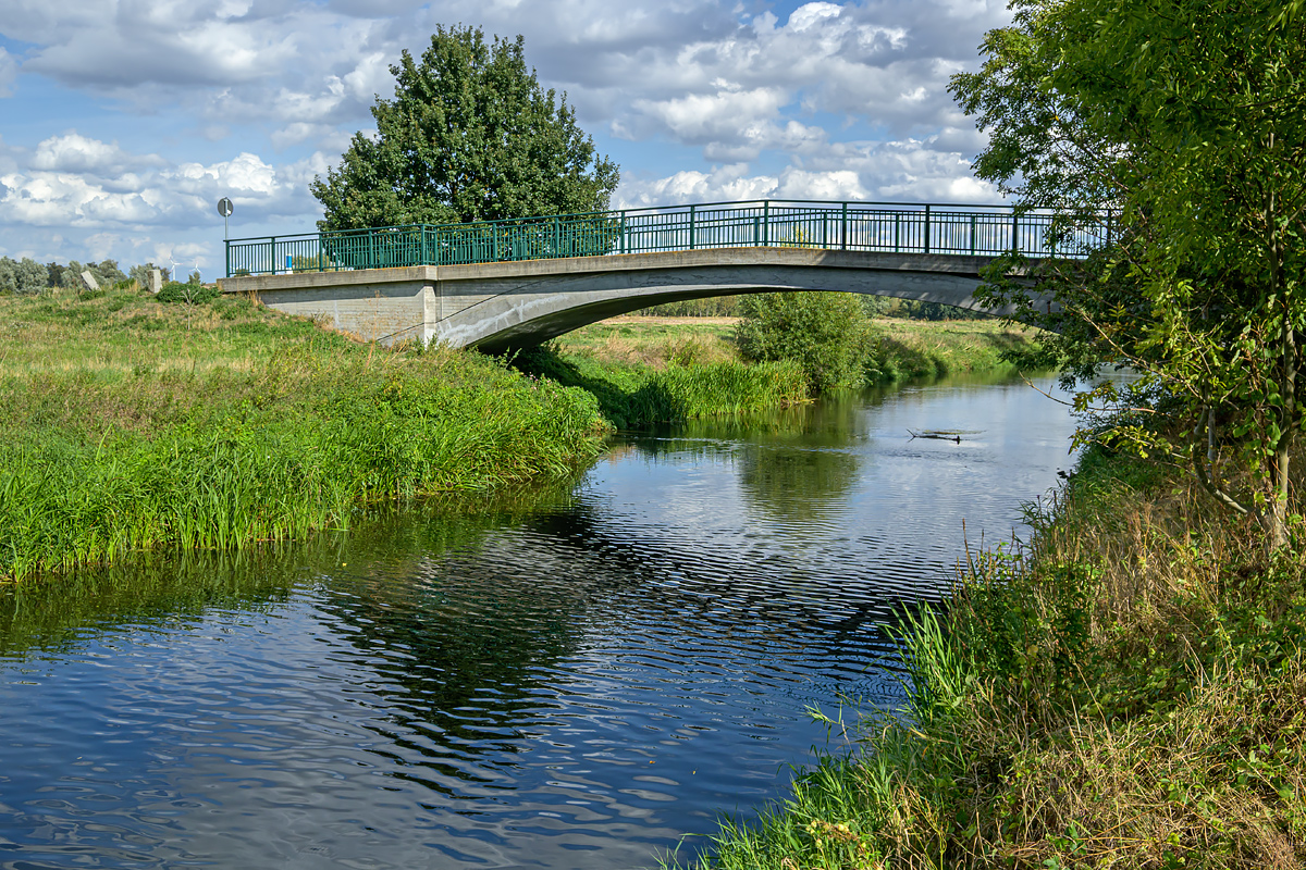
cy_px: 435
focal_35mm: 34
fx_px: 1224
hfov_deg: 56.1
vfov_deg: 39.1
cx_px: 653
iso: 200
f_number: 8
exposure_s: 1/500
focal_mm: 22.5
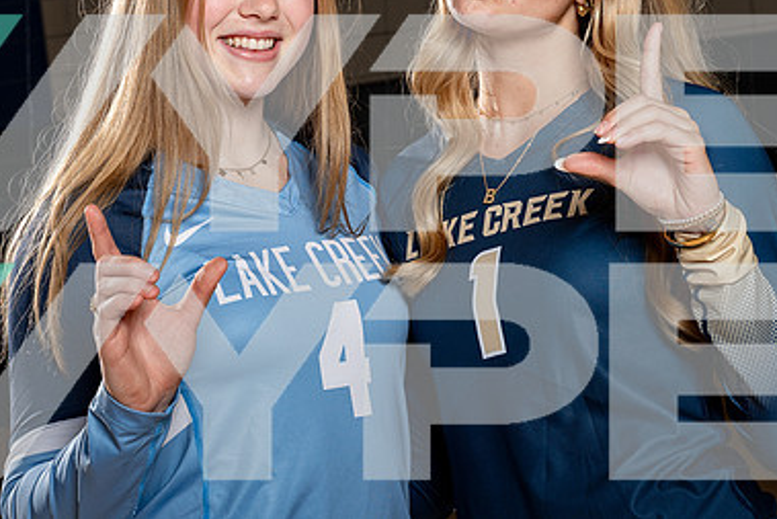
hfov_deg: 19.1
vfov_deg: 12.8
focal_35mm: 107
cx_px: 330
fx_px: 2310
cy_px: 124
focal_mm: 70
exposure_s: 1/250
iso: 100
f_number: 8
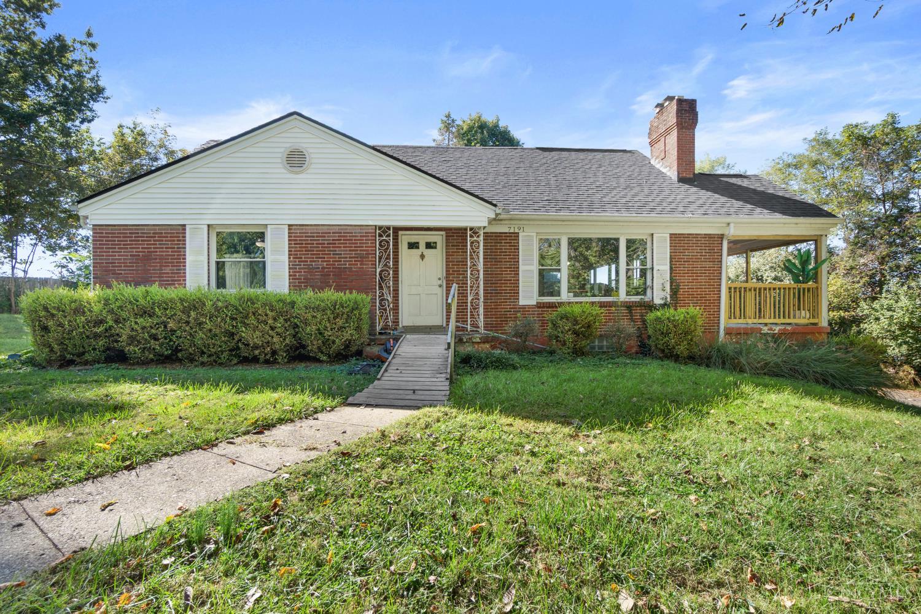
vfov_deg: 77.3
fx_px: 384
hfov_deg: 100.4
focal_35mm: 15
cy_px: 307
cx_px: 460
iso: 100
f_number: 5
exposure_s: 1/40
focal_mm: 10
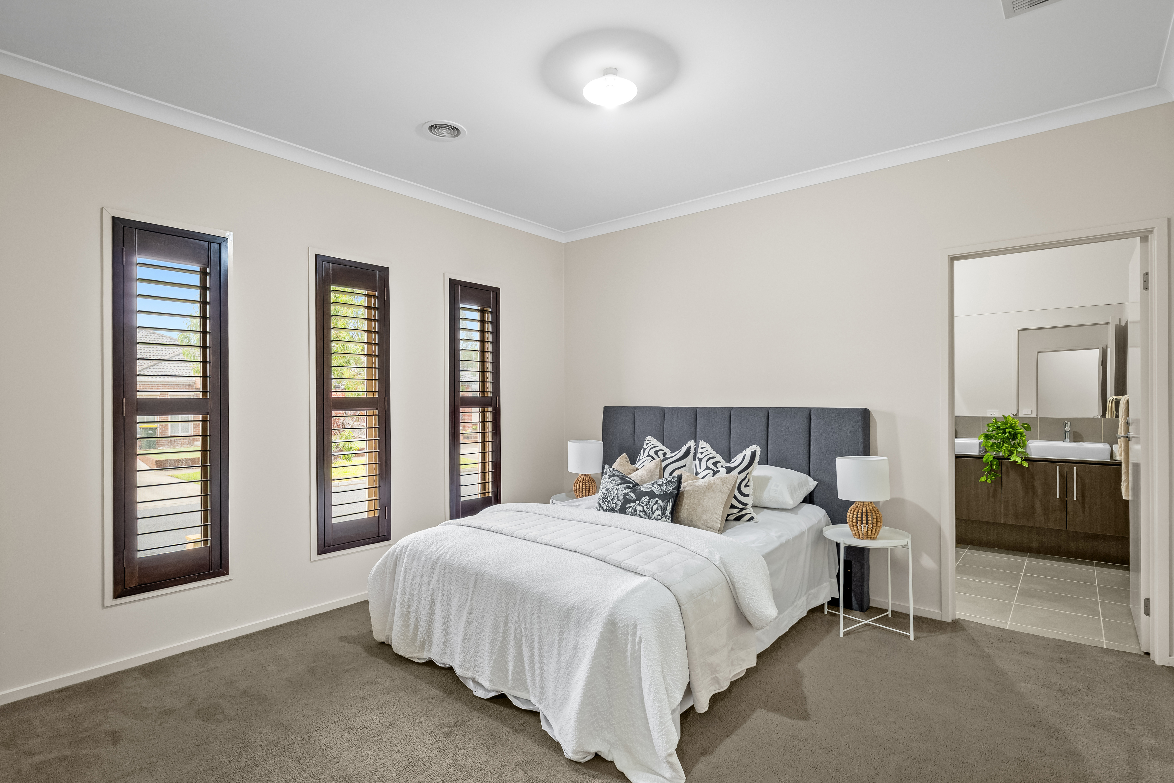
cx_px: 587
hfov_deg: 93.3
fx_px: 554
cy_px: 392
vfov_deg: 70.4
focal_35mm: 17
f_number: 8
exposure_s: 1/3
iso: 400
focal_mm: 17
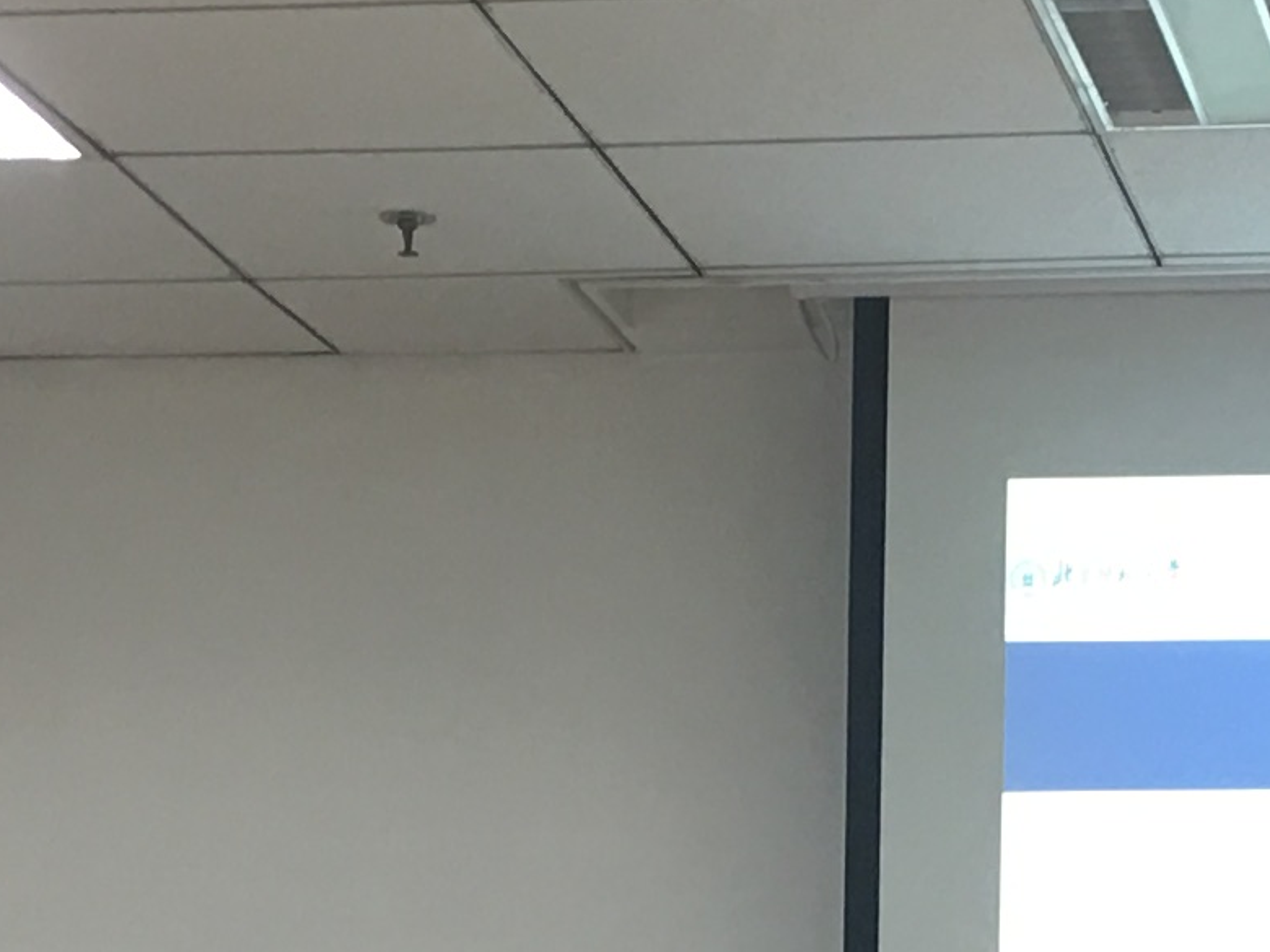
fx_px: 5503
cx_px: 972
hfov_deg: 13.1
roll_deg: -1.1
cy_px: 1930
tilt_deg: -3.3
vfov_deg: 9.3
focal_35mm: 150
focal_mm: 4.15
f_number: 2.2
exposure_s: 1/17
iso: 32
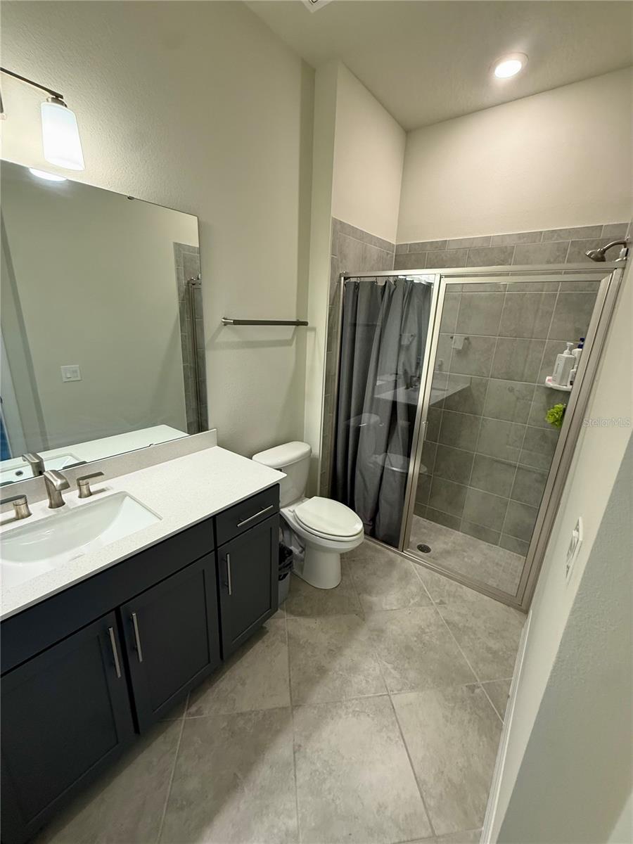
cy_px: 422
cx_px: 316
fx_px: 341
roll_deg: -3.8
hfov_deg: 85.7
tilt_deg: -15.4
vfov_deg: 102.1
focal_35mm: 14
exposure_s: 1/60
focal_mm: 2.22
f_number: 2.2
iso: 160
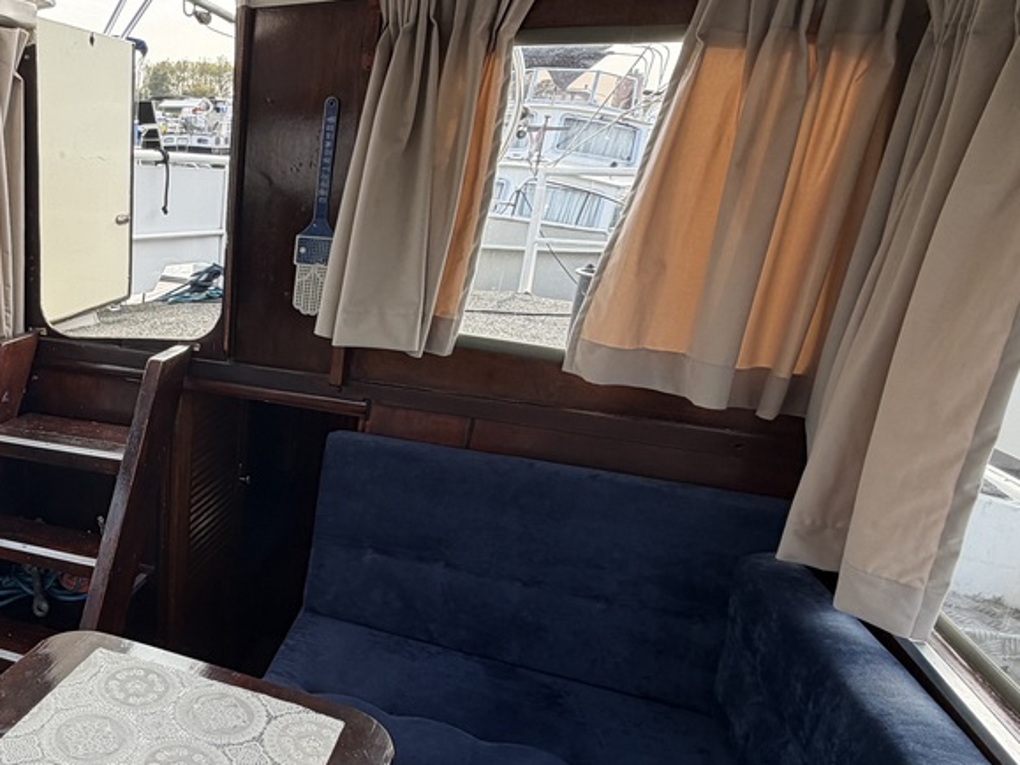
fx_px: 854
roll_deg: -2.0
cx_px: 160
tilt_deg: -21.2
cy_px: 469
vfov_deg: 47.9
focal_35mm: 29
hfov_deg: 55.8
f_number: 2.2
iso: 40
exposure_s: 1/165
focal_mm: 2.22
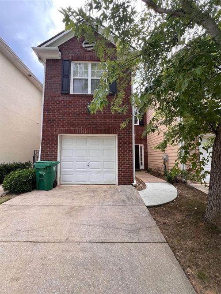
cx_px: 110
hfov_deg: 89.9
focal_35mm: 13
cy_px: 147
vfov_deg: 106.2
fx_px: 111
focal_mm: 1.57
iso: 32
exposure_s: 1/99
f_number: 1.8
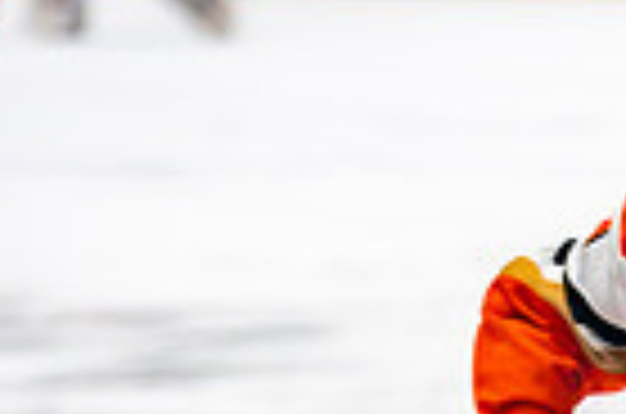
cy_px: 638
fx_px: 10756
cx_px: 1261
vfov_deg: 2.2
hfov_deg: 3.3
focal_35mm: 620
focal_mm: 120
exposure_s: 1/640
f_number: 2.8
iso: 800
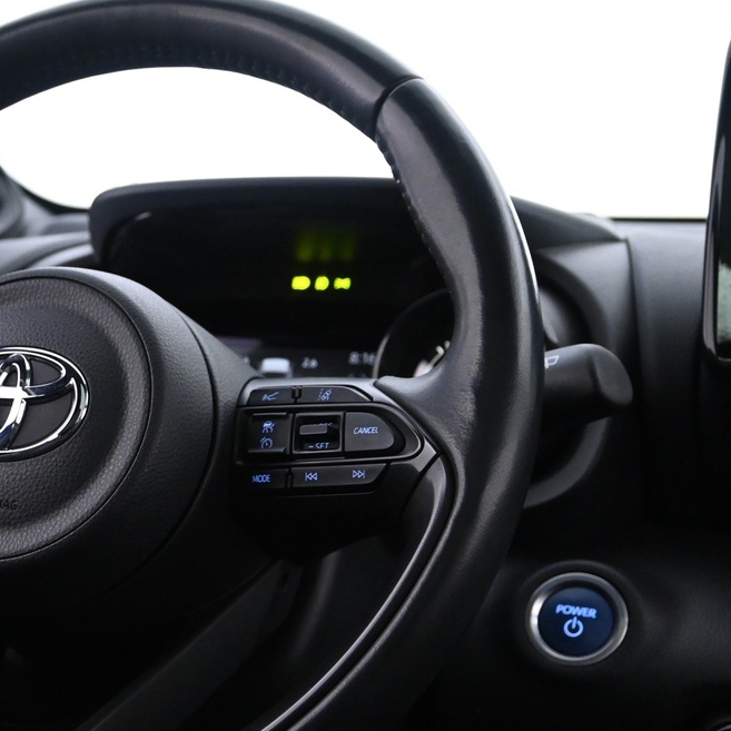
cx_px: 86
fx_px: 1578
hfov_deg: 25.3
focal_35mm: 66
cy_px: 434
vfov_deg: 26.0
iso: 2500
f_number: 4
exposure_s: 1/30
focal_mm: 21
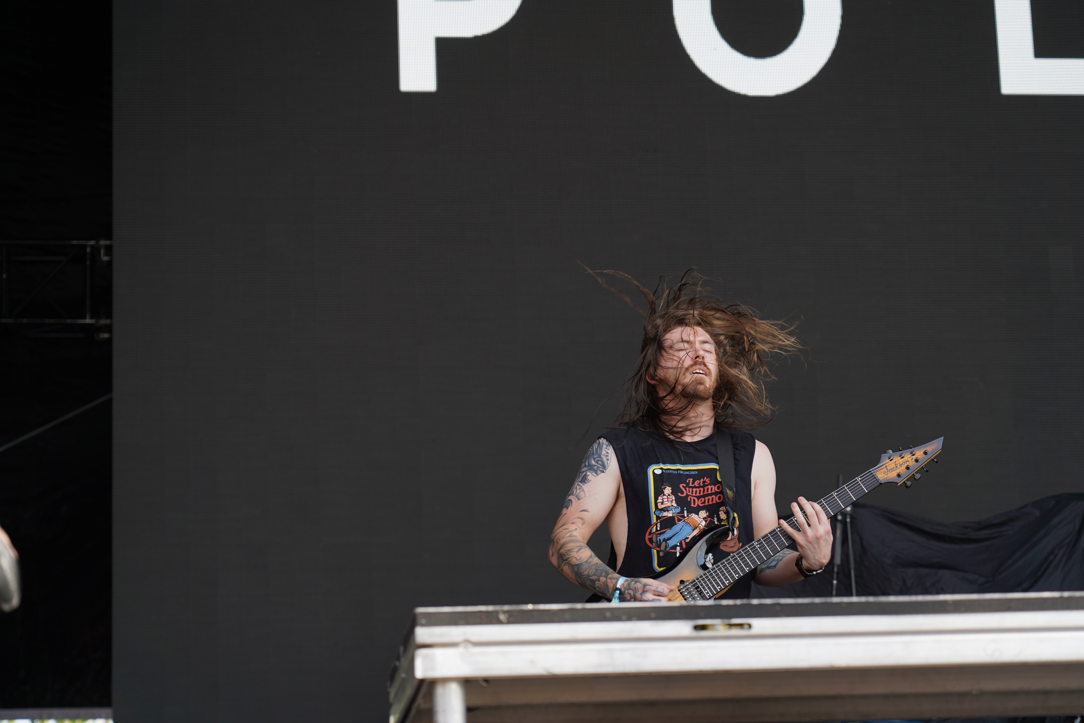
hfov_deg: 19.5
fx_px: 3161
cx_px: 542
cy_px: 362
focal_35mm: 105
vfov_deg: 13.0
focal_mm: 105
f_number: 5
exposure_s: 1/200
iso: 100
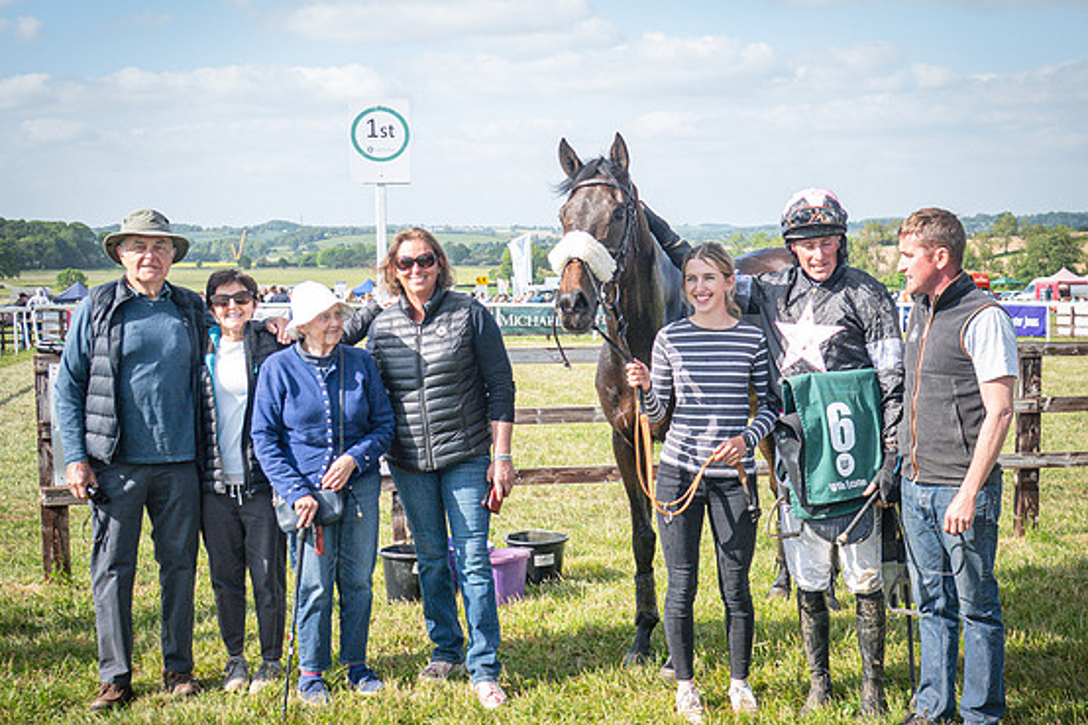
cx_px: 638
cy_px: 385
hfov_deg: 40.2
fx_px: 1480
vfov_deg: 27.5
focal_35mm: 49
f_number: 4
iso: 640
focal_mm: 24
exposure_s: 1/1400
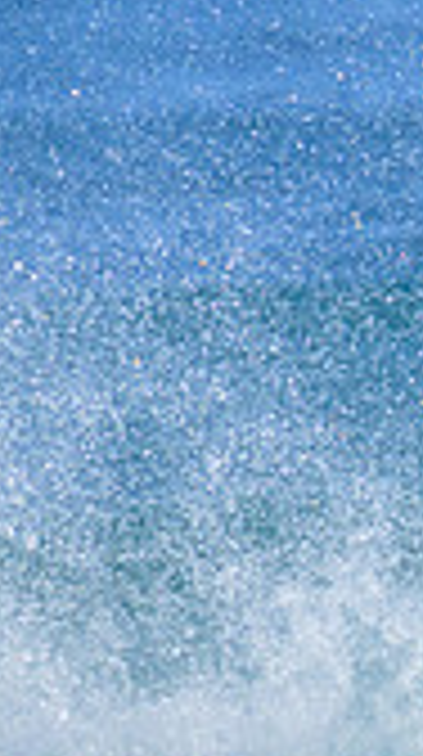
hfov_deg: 0.3
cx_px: 1256
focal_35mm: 3952
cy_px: 407
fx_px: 79122
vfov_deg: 0.5
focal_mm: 800
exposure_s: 1/2000
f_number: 11
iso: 1400
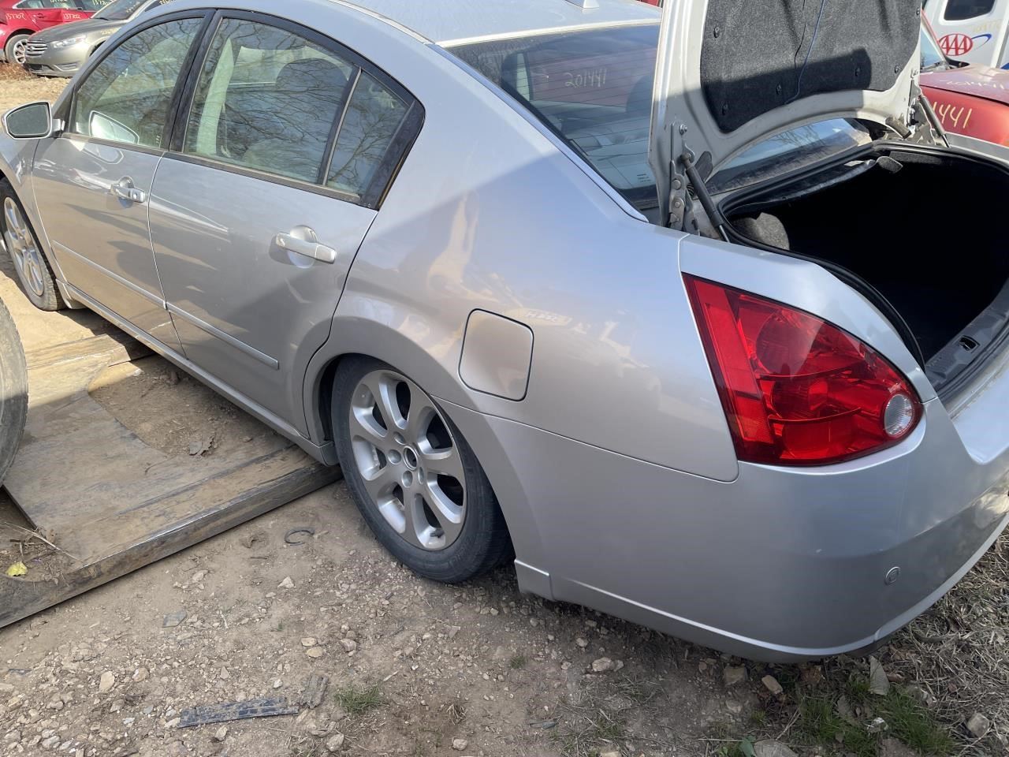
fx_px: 729
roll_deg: +1.7
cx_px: 504
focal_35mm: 25
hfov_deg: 69.4
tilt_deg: -26.7
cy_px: 378
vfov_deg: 54.9
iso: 32
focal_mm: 5.1
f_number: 1.6
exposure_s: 1/901
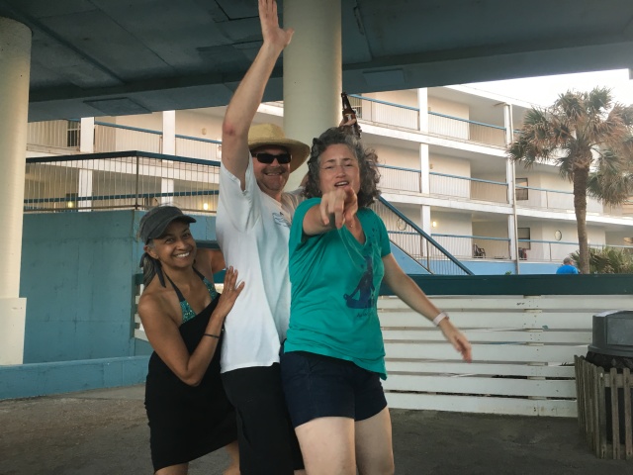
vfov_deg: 48.2
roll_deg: +0.9
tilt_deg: +6.2
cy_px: 238
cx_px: 316
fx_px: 530
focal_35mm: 29
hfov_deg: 61.7
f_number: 2.2
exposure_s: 1/30
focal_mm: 4.15
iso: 32
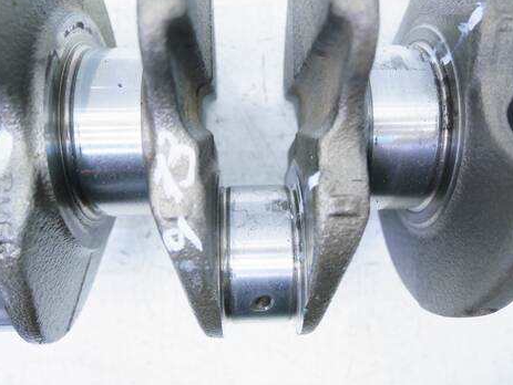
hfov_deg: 61.6
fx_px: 430
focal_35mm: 29
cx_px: 259
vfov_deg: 48.3
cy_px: 188
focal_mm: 14
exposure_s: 1/60
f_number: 3.7
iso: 640
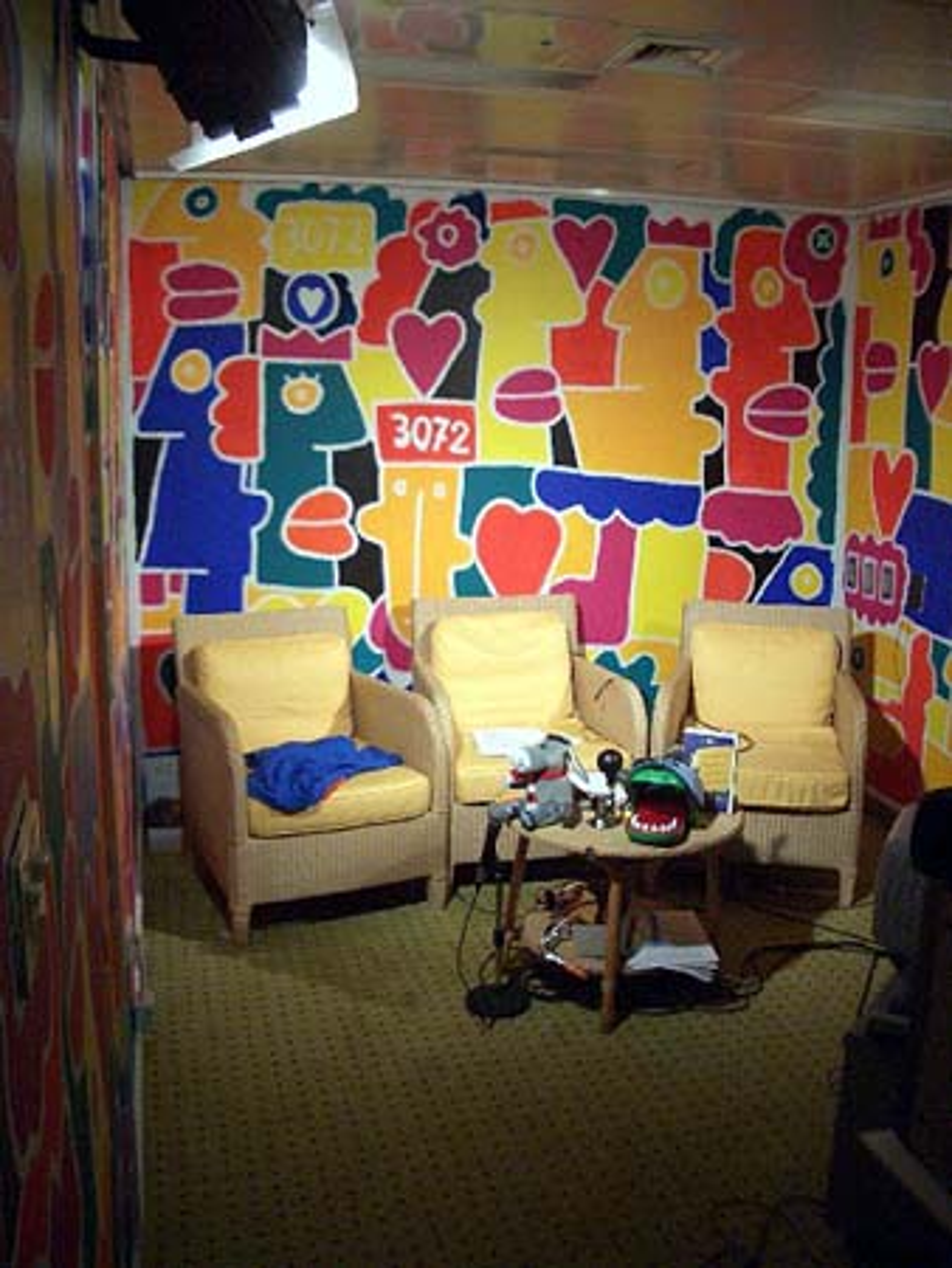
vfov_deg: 52.6
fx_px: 1282
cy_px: 634
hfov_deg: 40.7
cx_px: 476
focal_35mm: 35
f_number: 2.6
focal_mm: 5.8
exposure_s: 1/125
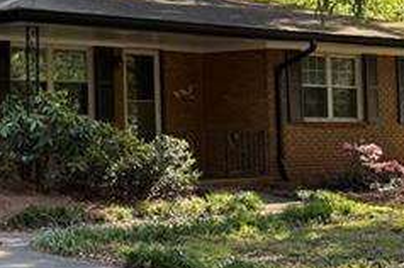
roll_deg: -0.5
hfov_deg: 21.6
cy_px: 29
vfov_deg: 16.0
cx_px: -139
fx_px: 941
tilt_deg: +5.1
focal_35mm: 84
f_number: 1.78
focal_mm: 6.76
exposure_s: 1/514
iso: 100
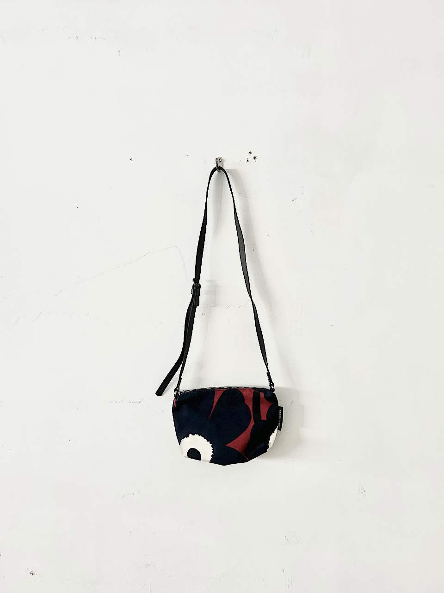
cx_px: 222
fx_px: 445
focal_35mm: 26
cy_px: 296
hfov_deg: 53.1
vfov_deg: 67.3
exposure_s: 1/60
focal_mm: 5.7
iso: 320
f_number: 1.5
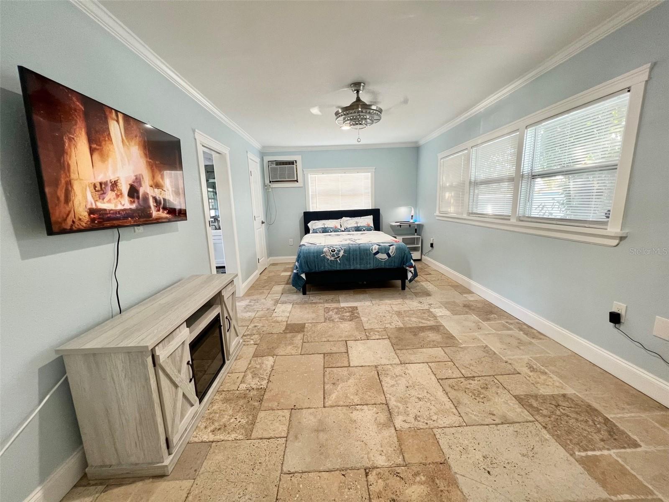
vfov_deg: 89.9
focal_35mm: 13
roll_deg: +1.8
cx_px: 334
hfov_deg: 106.2
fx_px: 251
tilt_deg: -10.5
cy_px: 251
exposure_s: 1/60
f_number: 1.8
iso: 125
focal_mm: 1.57
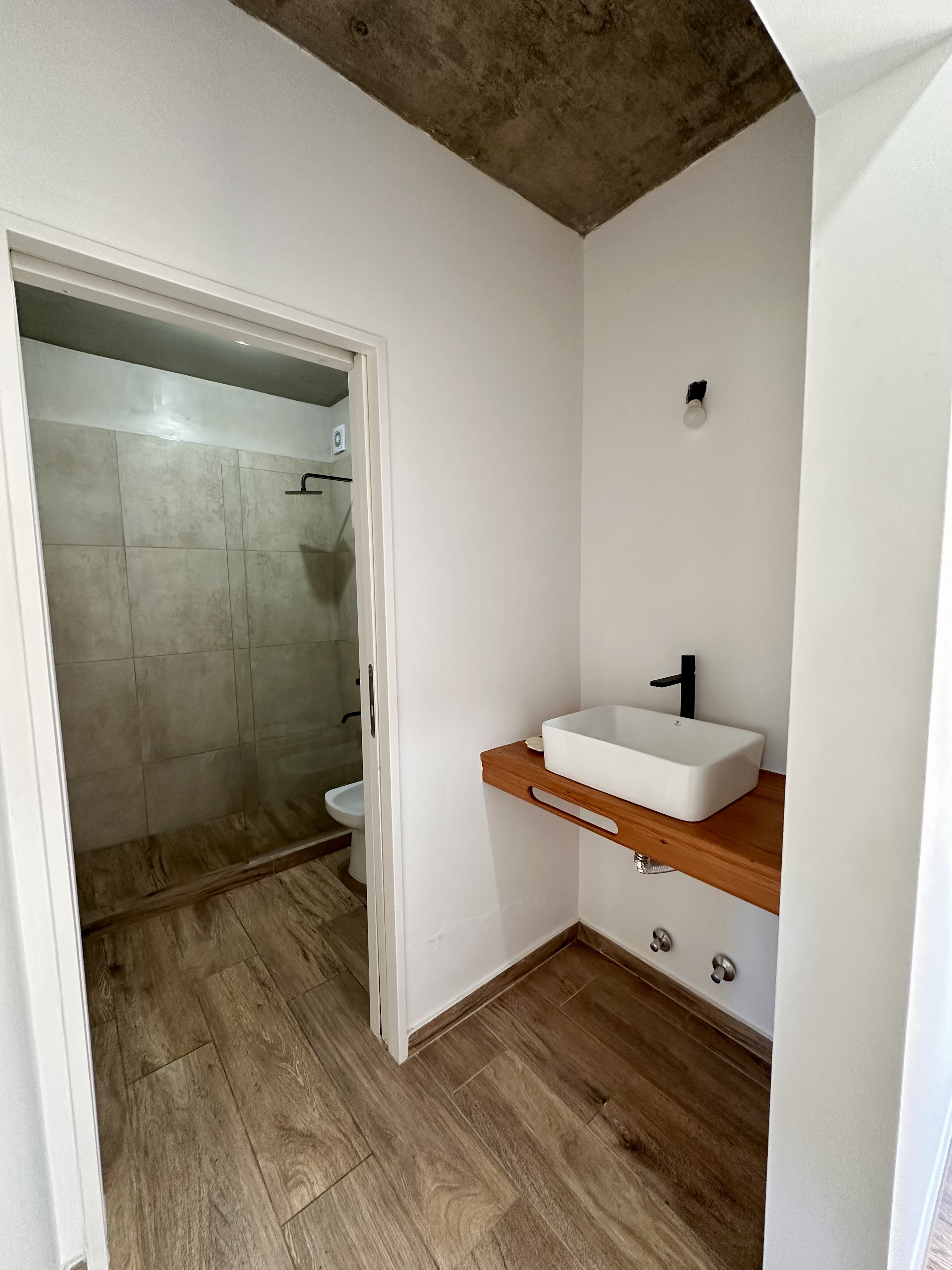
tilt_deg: -4.8
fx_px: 513
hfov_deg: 85.7
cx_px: 476
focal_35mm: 14
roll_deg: +0.7
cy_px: 635
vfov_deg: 102.1
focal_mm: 2.22
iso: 250
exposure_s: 1/99
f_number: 2.2
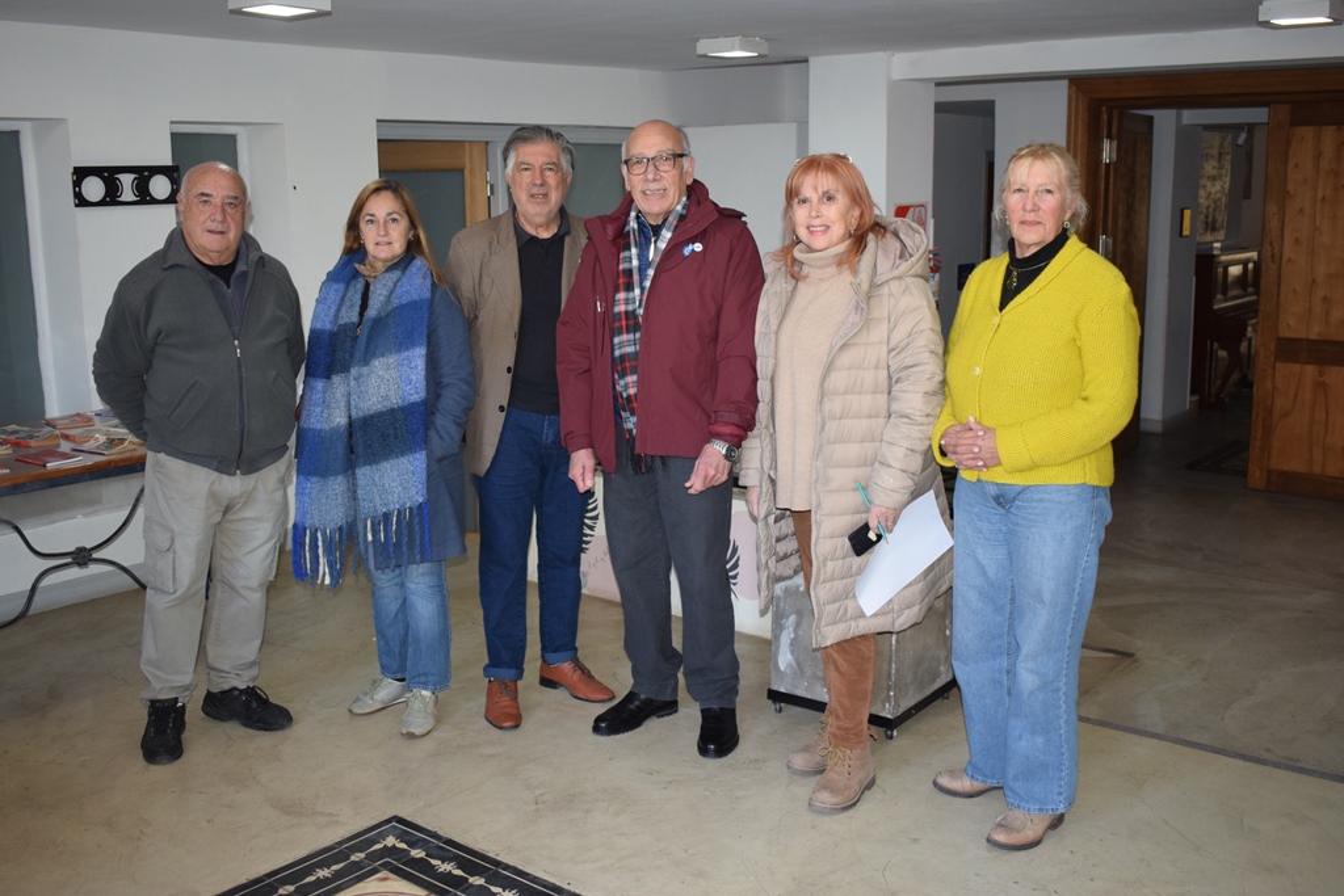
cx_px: 672
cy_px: 448
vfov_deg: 36.9
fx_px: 1344
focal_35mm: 36
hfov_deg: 53.1
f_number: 4
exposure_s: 1/60
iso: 800
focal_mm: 24
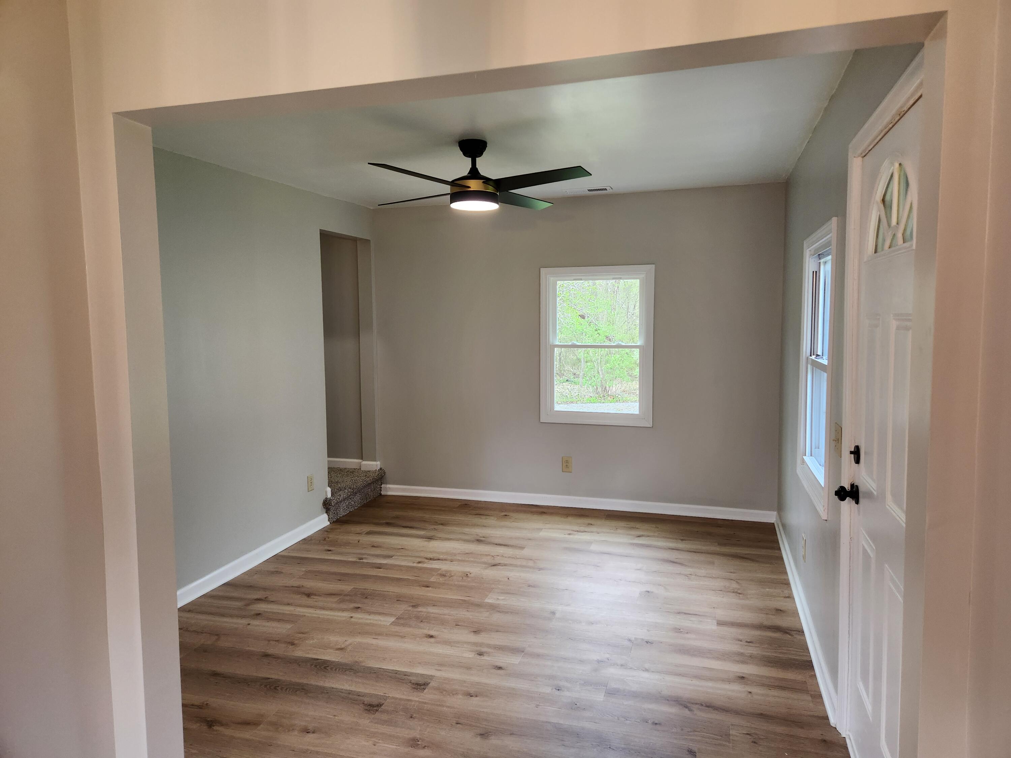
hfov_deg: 73.9
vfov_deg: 58.9
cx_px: 506
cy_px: 379
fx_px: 672
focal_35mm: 23
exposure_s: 1/120
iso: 160
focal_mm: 5.4
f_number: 1.8
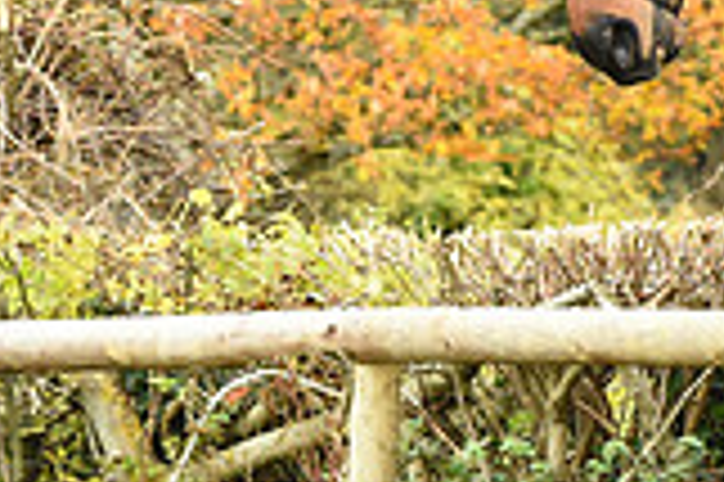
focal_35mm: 440
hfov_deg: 4.6
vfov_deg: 3.1
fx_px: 8840
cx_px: 1282
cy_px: -36
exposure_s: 1/1250
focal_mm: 122
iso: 6400
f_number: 5.6
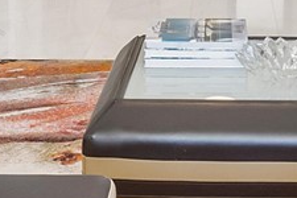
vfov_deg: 10.9
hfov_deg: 17.9
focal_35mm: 113
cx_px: 240
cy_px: -220
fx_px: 932
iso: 160
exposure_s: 1/10
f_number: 11
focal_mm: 10
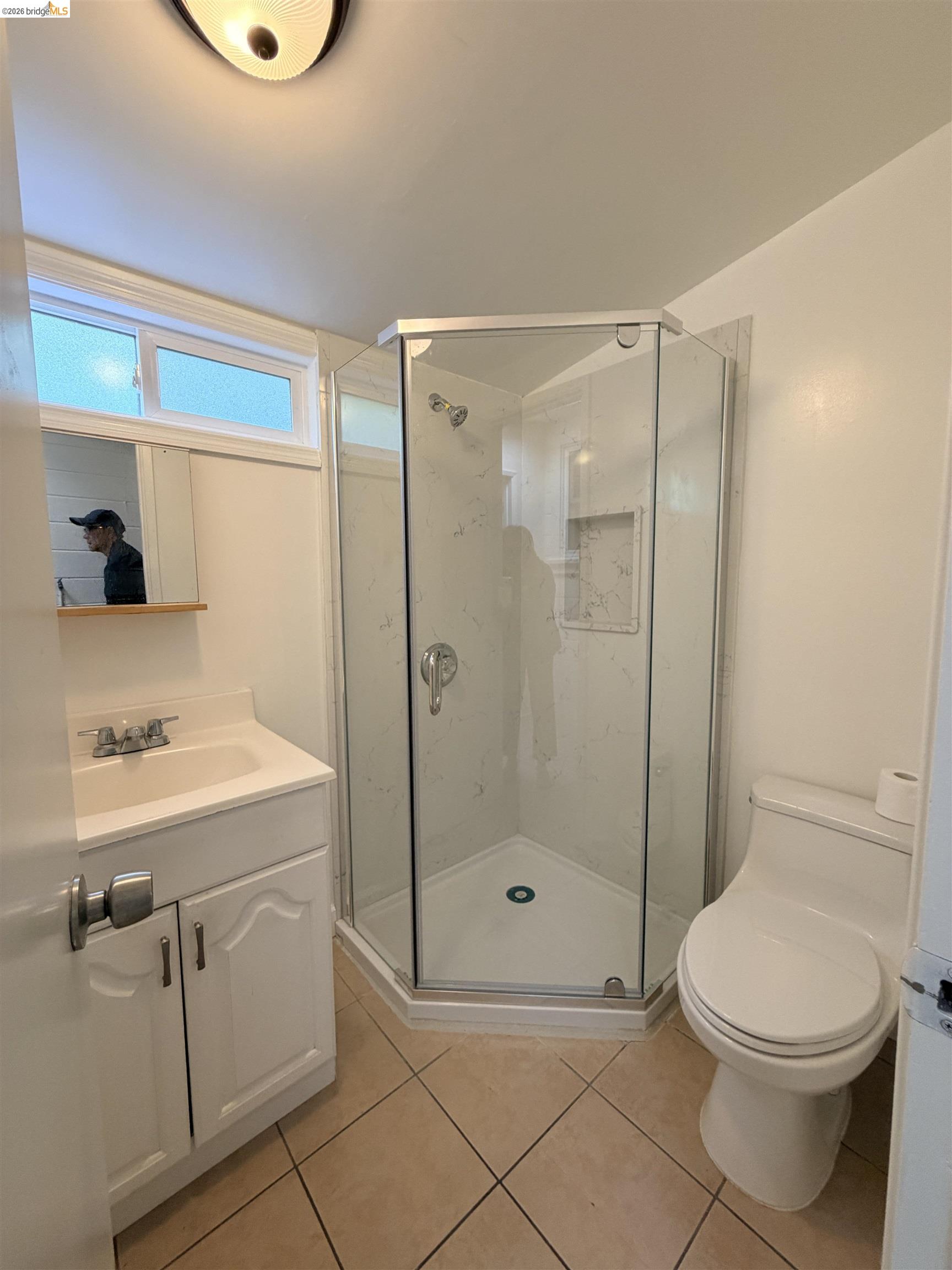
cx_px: 476
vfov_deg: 102.1
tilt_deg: -5.7
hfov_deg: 85.7
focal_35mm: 14
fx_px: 513
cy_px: 635
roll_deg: +0.3
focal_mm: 2.22
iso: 250
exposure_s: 1/120
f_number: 2.2
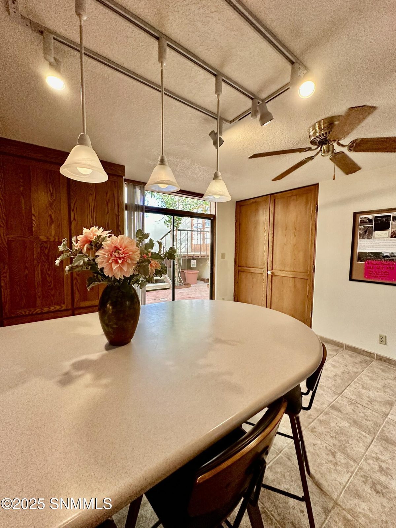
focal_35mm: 14
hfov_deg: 85.7
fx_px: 214
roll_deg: -0.6
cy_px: 264
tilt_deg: -3.1
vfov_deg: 102.1
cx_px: 198
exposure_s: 1/120
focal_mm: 2.22
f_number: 2.2
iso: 320
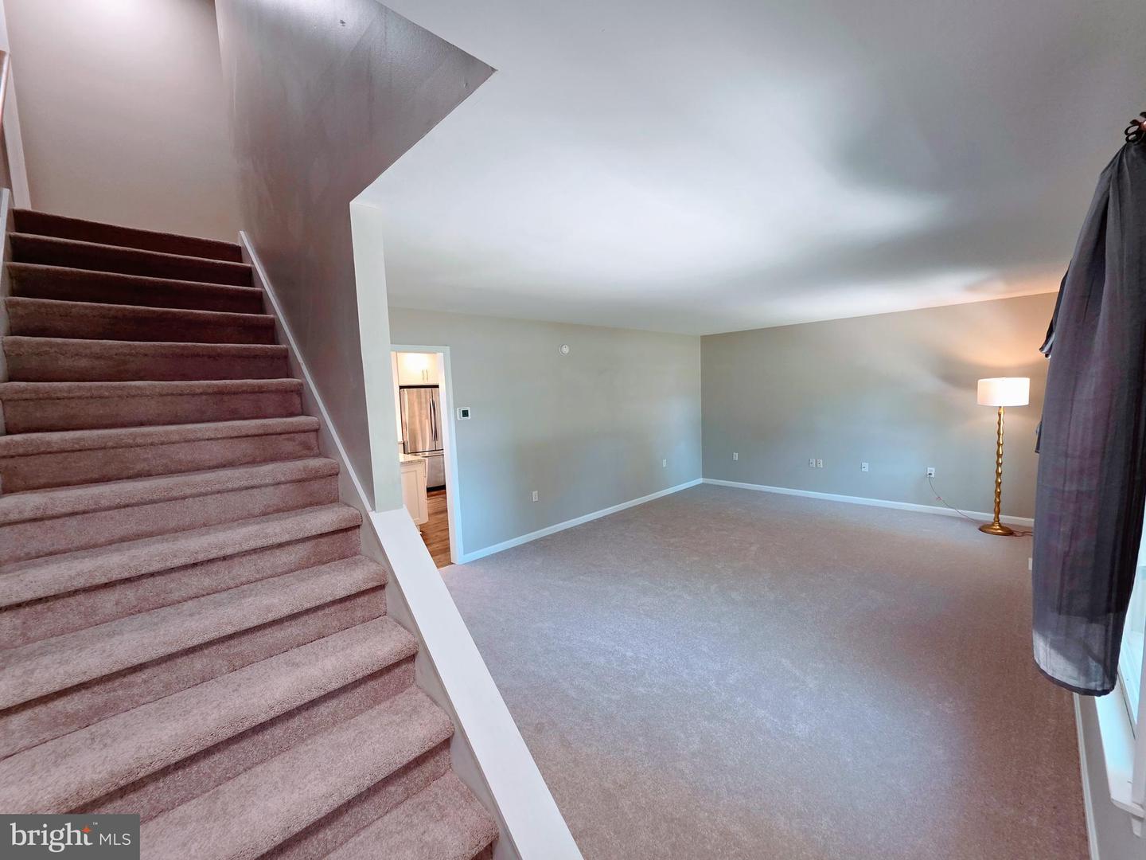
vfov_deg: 89.9
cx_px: 573
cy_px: 430
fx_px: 430
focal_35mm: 13
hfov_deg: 106.2
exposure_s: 1/60
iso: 160
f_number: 1.9
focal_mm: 2.2
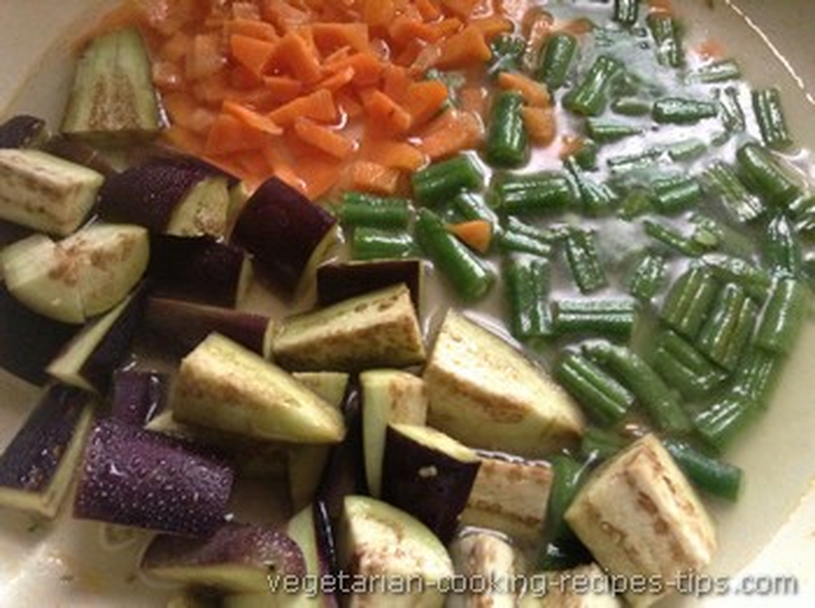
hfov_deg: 55.4
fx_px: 775
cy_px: 304
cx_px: 408
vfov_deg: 42.8
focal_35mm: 33
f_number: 2.4
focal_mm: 3.3
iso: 200
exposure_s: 1/17
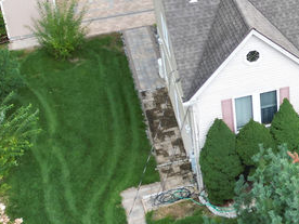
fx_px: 769
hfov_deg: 20.5
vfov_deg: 16.4
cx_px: 367
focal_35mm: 89
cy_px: 26
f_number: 1.7
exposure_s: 1/725
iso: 130
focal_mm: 6.72
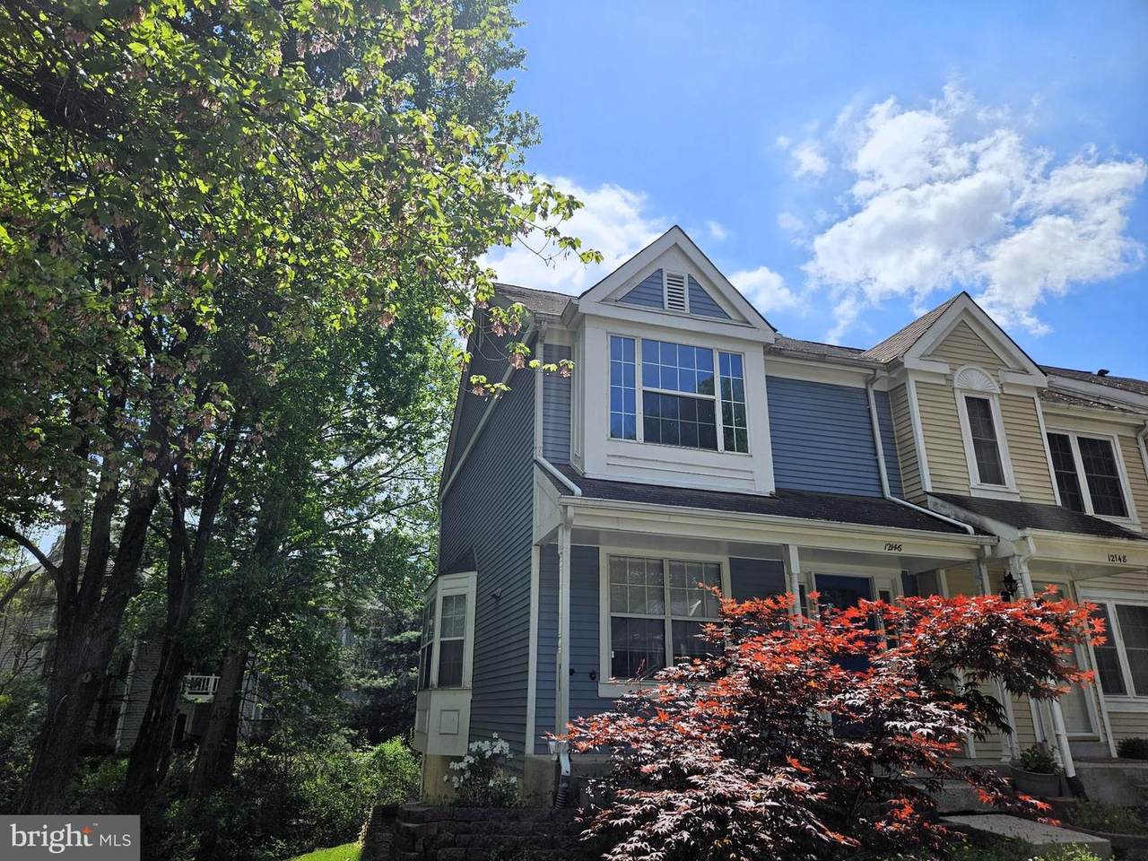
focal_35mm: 23
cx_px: 574
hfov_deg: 73.9
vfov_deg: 58.9
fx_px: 763
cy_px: 430
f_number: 1.8
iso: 25
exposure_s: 1/2497
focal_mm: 5.4
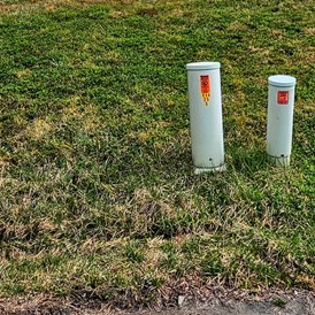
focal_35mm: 43
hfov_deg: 39.2
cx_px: 160
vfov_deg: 37.9
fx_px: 443
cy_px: 68
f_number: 2.2
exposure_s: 1/1809
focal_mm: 2.2
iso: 50
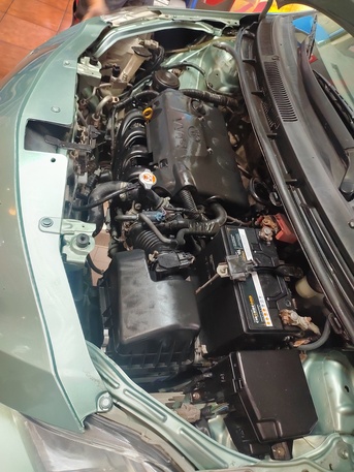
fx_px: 313
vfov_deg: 73.9
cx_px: 177
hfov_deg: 58.9
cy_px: 236
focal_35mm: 23
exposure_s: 1/50
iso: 678
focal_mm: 5.52
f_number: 1.9
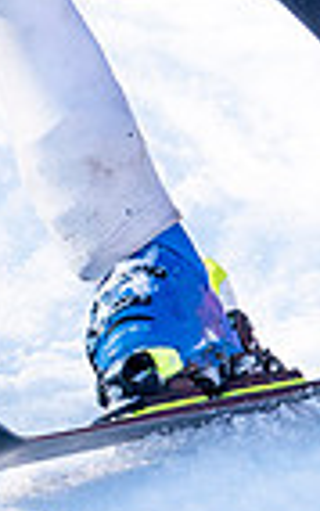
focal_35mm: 2661
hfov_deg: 0.5
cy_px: -65
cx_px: 94
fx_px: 37056
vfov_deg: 0.8
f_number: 8
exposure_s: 1/2000
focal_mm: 560
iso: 1250
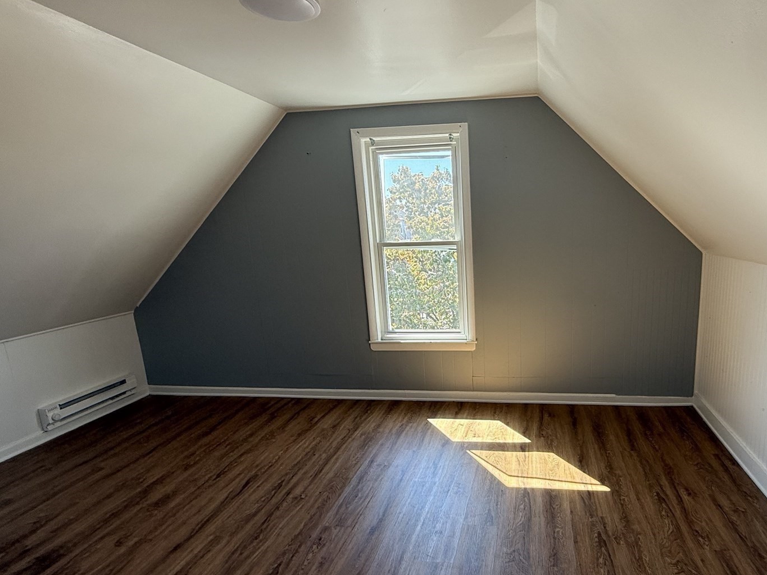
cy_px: 328
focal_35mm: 21
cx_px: 485
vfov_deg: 63.2
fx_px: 465
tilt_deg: -12.1
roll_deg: +1.9
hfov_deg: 77.4
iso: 80
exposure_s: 1/99
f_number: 2.2
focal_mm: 2.22
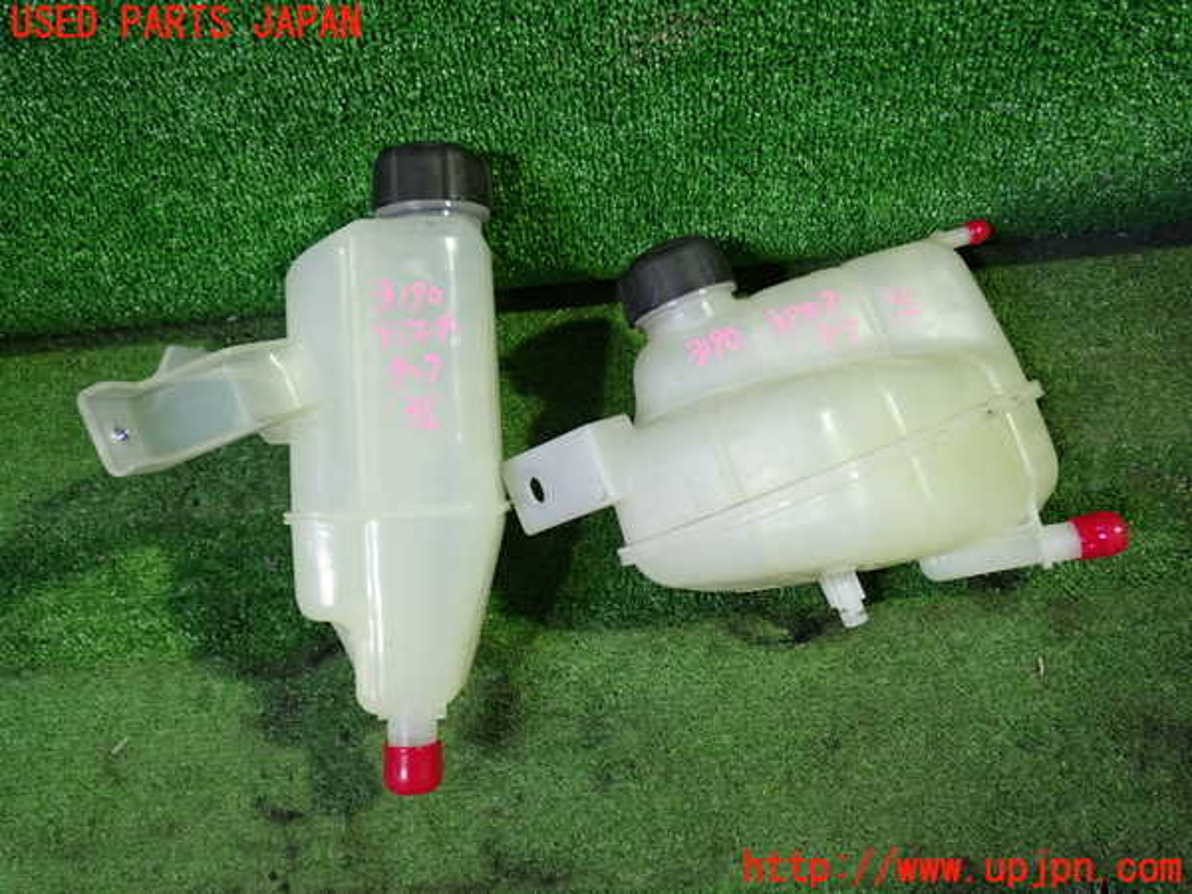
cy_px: 447
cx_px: 596
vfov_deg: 44.2
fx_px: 1102
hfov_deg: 56.8
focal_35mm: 32
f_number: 2.4
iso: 400
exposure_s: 1/30
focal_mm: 5.79
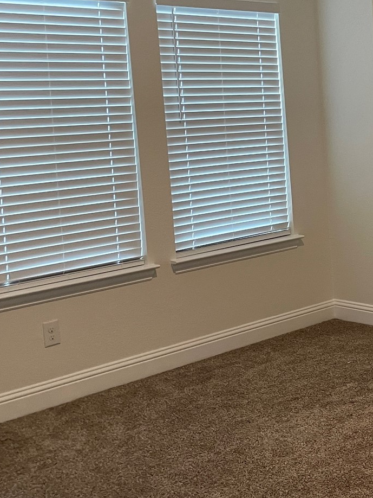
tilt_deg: -3.3
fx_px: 833
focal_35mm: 58
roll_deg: +4.1
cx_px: 391
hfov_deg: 23.9
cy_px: 172
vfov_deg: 33.0
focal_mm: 4.2
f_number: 1.6
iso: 160
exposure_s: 1/60
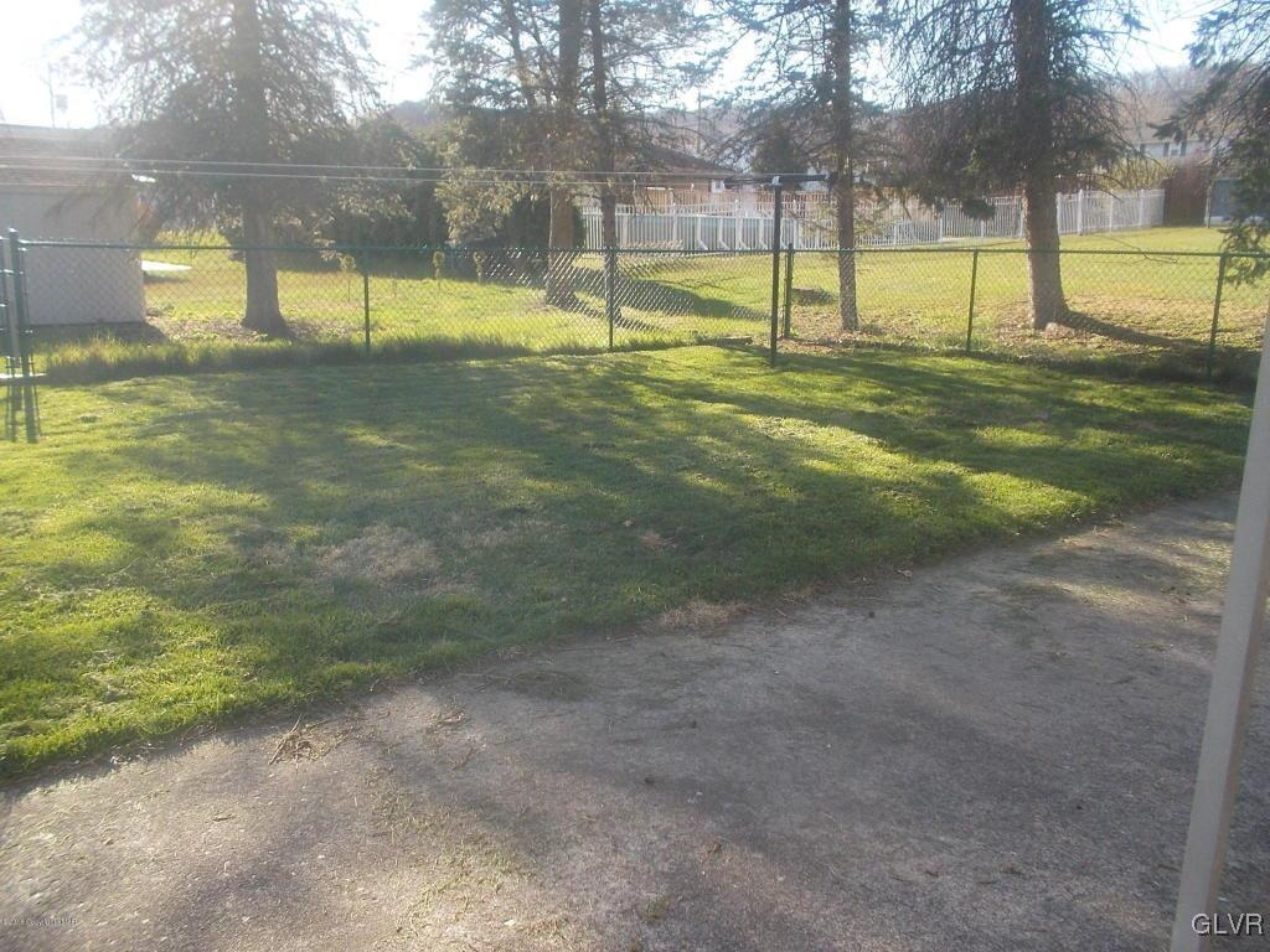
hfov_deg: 61.7
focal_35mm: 29
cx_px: 635
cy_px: 476
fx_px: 1064
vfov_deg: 48.2
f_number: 3.3
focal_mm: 4.1
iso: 80
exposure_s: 1/200
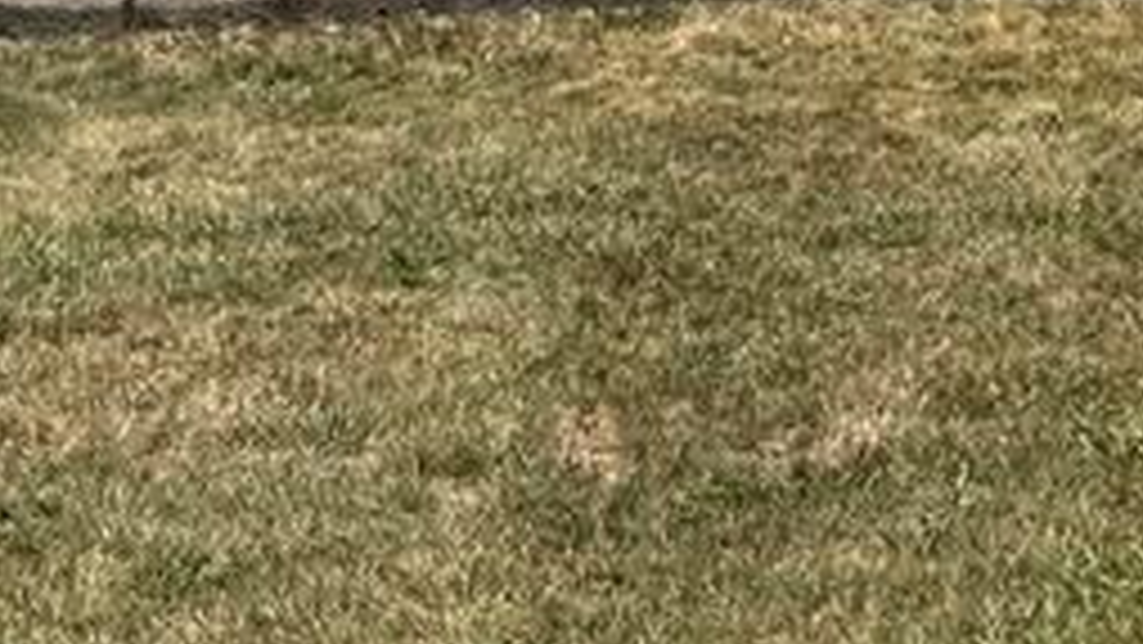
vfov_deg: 10.1
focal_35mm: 114
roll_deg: +0.7
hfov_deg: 17.5
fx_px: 3456
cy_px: -459
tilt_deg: +1.0
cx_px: 1534
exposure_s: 1/5319
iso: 50
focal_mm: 5.1
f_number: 1.6
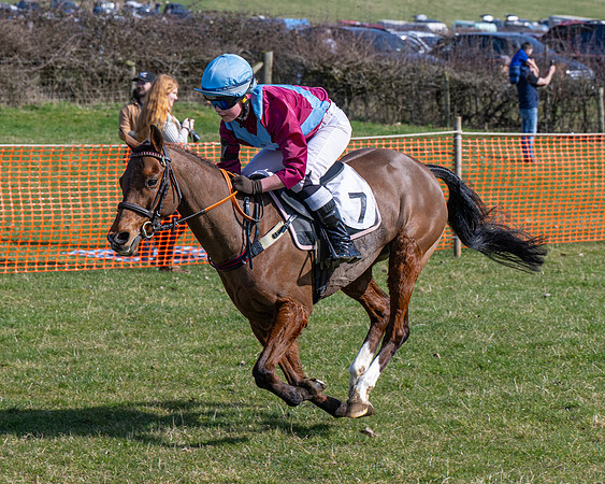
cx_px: 240
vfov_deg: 11.0
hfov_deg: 13.7
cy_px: 219
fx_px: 2513
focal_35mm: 140
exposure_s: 1/1250
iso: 200
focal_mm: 70
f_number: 5
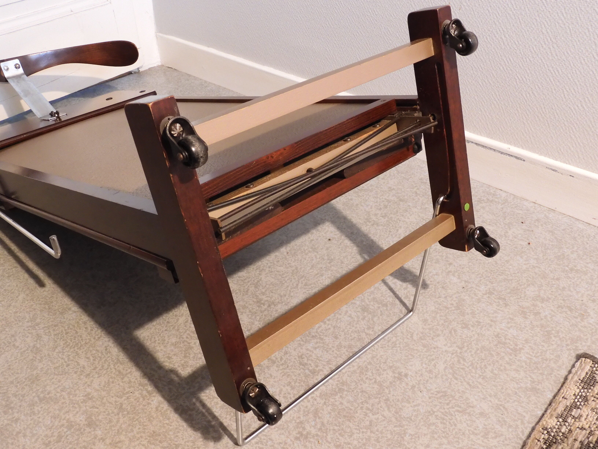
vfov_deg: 40.7
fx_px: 605
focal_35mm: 35
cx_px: 299
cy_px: 224
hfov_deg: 52.6
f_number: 4
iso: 720
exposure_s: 1/8
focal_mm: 6.2
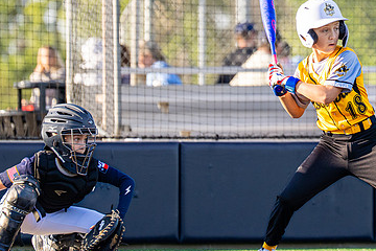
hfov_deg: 3.6
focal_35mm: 566
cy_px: 43
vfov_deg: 2.4
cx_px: 327
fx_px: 5911
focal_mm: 200
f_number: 2.8
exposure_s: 1/1600
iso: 250
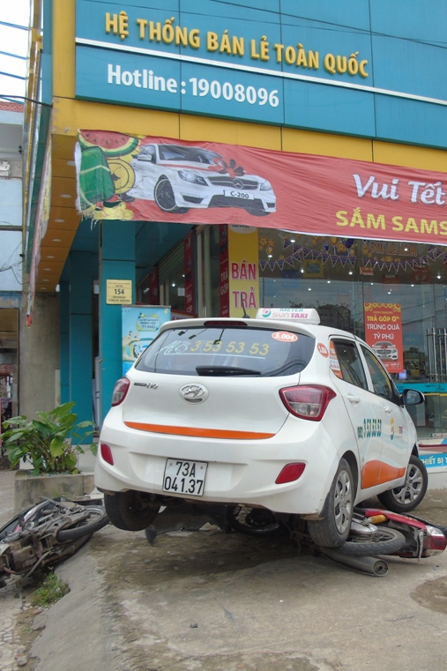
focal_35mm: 35
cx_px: 282
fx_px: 652
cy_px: 336
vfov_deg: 54.4
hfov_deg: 37.6
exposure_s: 1/400
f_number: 3.4
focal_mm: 4.4
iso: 80
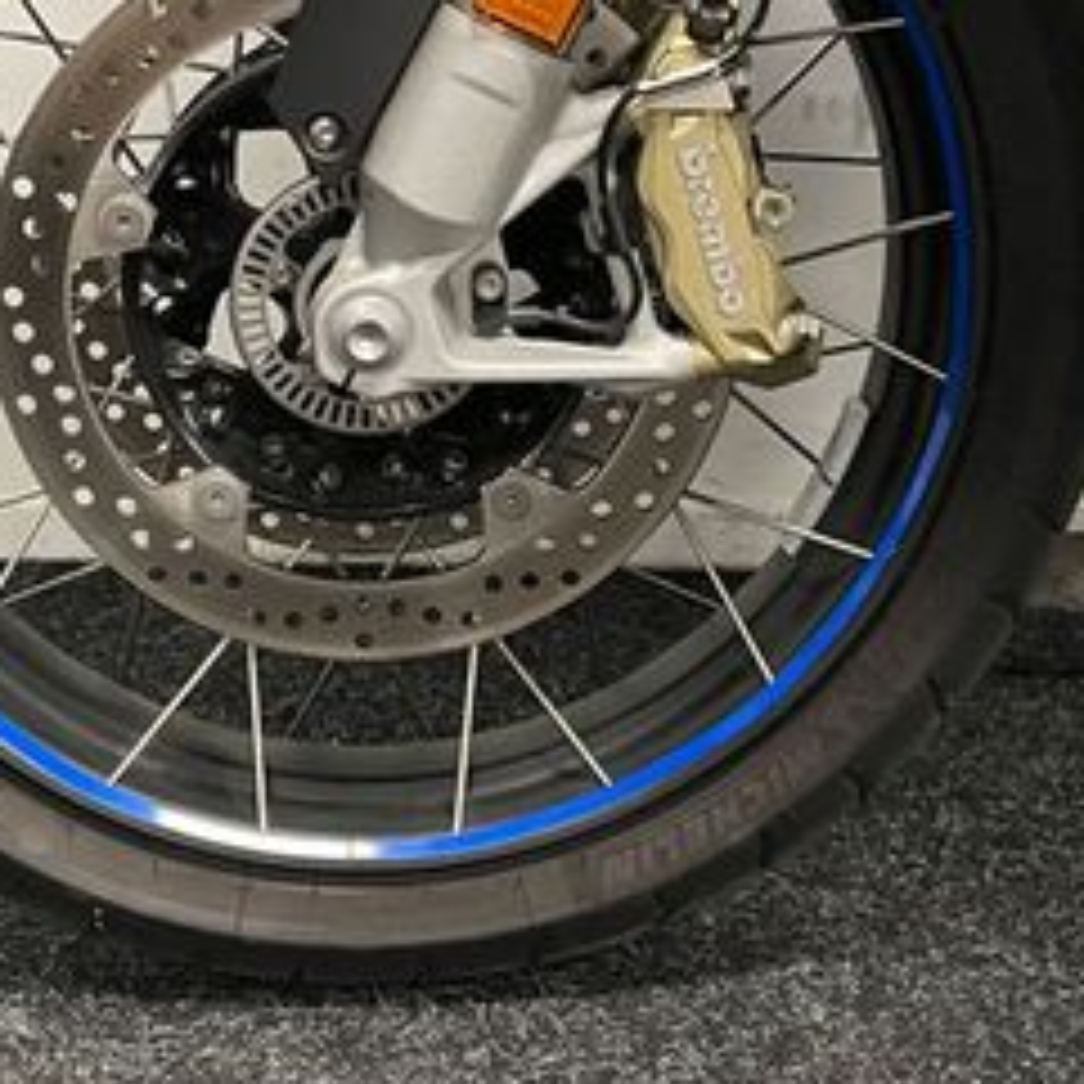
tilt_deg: -8.7
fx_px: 2161
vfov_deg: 27.6
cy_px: 211
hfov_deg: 28.0
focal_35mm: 61
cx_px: 400
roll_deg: +0.8
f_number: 1.6
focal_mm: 5.1
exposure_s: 1/50
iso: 320
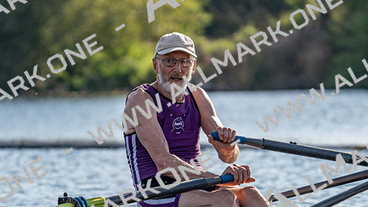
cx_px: 192
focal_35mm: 376
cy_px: 147
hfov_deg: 5.7
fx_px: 3671
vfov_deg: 3.2
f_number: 5.6
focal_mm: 268
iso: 200
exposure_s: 1/1600
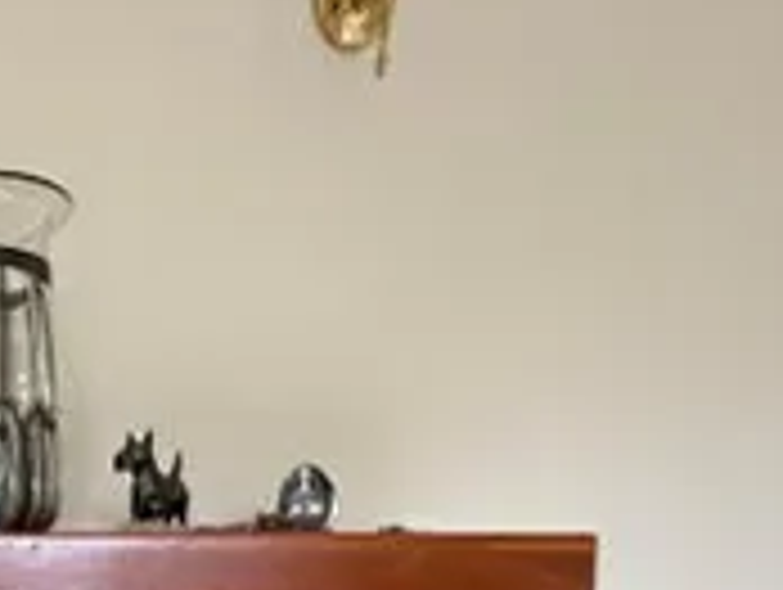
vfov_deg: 24.7
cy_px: 775
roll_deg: -0.5
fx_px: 1155
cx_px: -65
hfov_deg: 33.1
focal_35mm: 51
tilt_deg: -7.1
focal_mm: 2.22
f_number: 2.2
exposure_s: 1/99
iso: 100
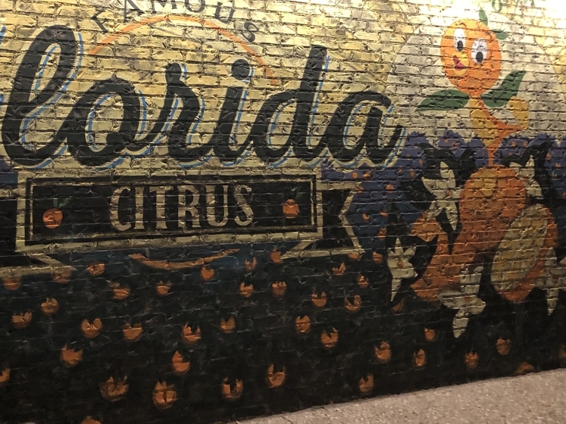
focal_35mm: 45
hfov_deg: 41.7
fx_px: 736
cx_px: 201
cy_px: 88
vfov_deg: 31.4
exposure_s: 1/9
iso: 100
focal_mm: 3.99
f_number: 1.8
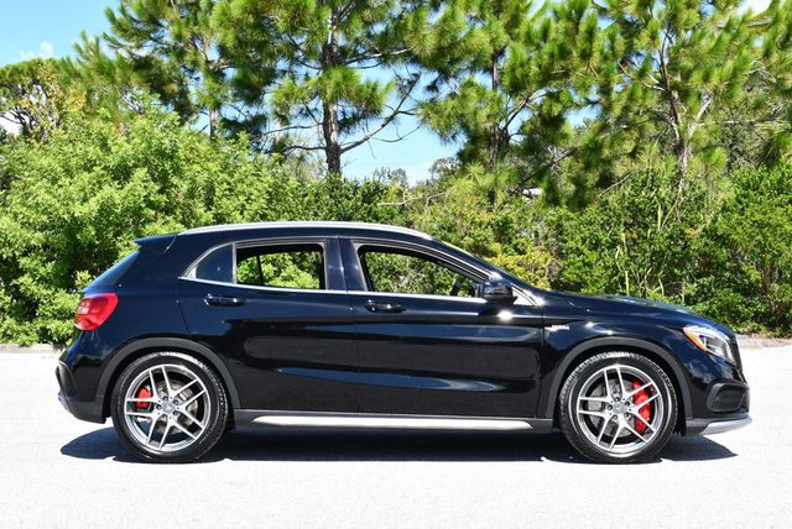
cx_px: 396
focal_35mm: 60
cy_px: 264
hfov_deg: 33.4
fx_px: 1321
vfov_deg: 22.7
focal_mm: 30
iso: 200
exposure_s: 1/250
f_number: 7.1
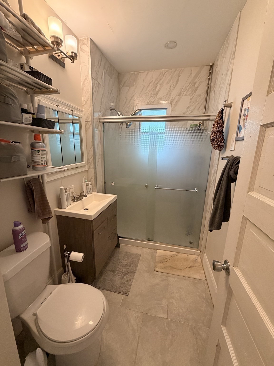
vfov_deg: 102.1
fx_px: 148
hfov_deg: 85.7
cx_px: 137
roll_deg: -1.5
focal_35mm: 14
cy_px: 183
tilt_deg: -14.7
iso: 400
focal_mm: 2.22
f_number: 2.2
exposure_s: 1/60
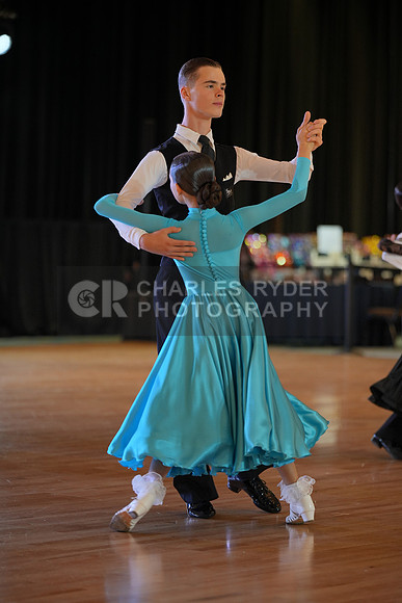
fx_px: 2042
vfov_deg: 16.8
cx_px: 201
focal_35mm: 122
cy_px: 302
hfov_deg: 11.2
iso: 1000
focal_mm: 122
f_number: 2.8
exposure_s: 1/400
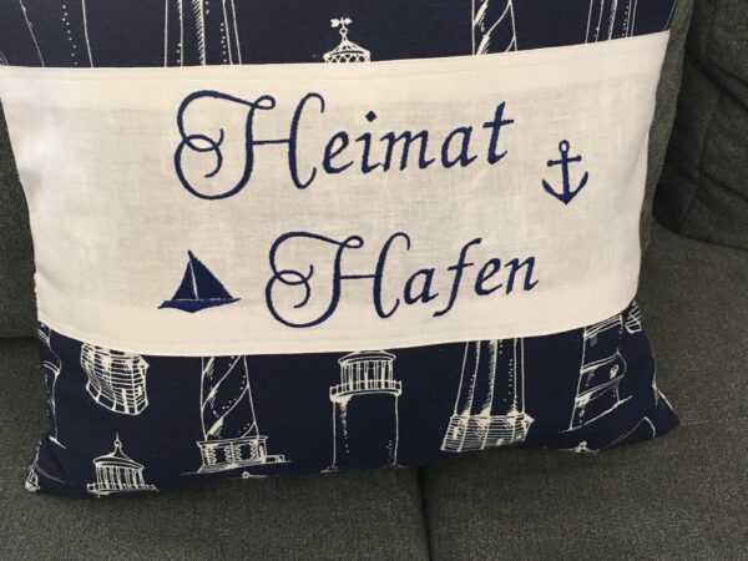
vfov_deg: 48.2
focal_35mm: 29
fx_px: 627
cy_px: 280
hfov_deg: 61.7
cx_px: 374
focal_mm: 4.15
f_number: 2.2
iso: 200
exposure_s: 1/33
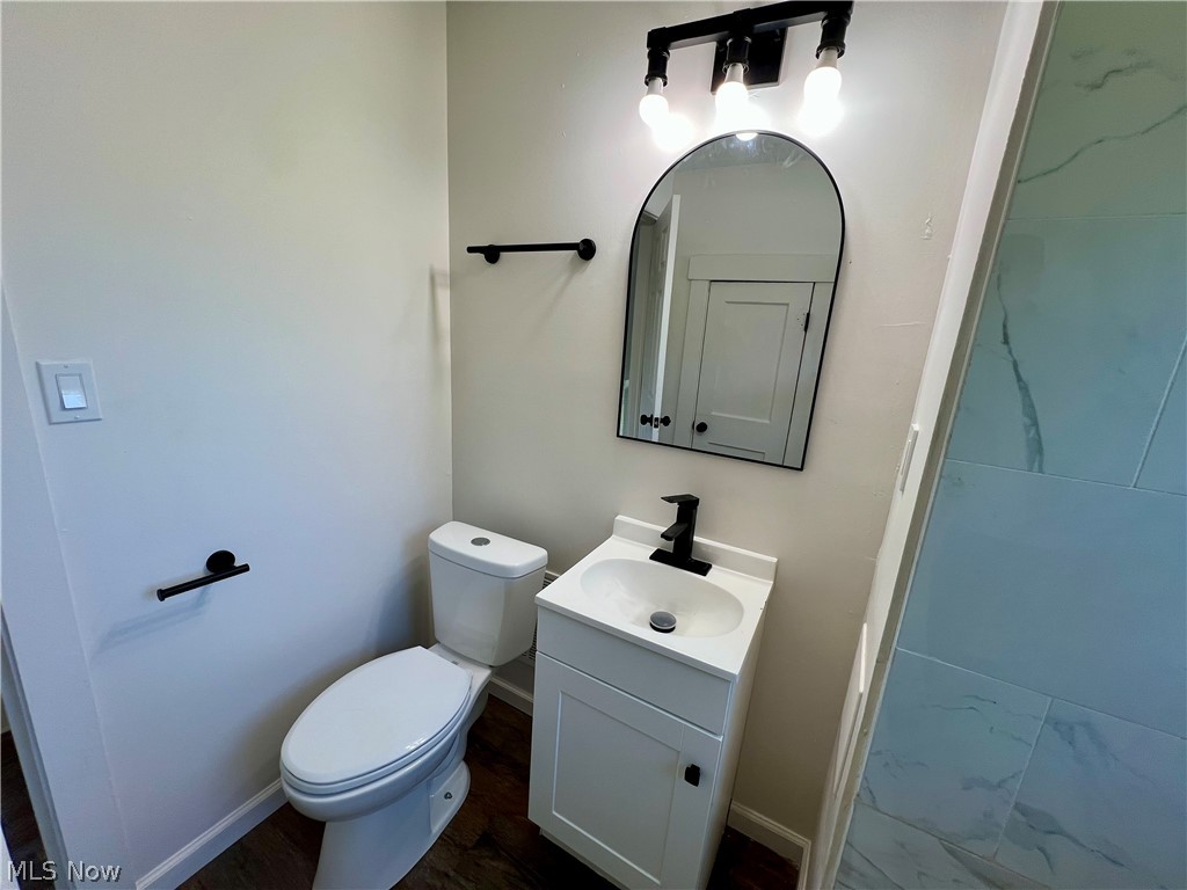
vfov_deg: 89.9
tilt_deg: -15.1
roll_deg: -3.8
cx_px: 594
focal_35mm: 13
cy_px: 445
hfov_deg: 106.2
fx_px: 446
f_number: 1.8
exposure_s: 1/99
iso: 50
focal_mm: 1.57
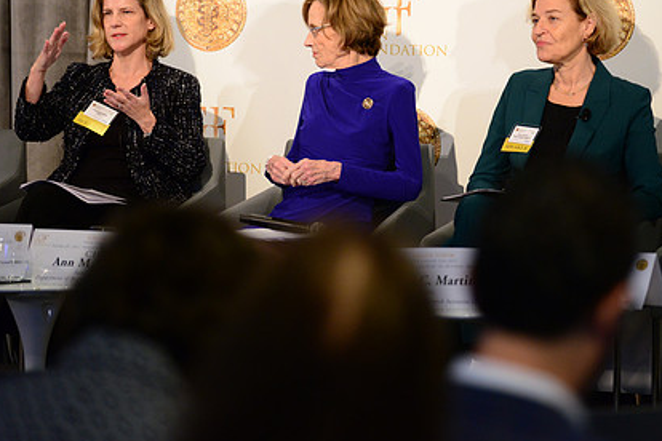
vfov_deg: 8.0
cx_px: 416
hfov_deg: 12.0
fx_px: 3144
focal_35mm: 171
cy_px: 161
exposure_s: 1/200
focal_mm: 122
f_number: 2.8
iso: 2500
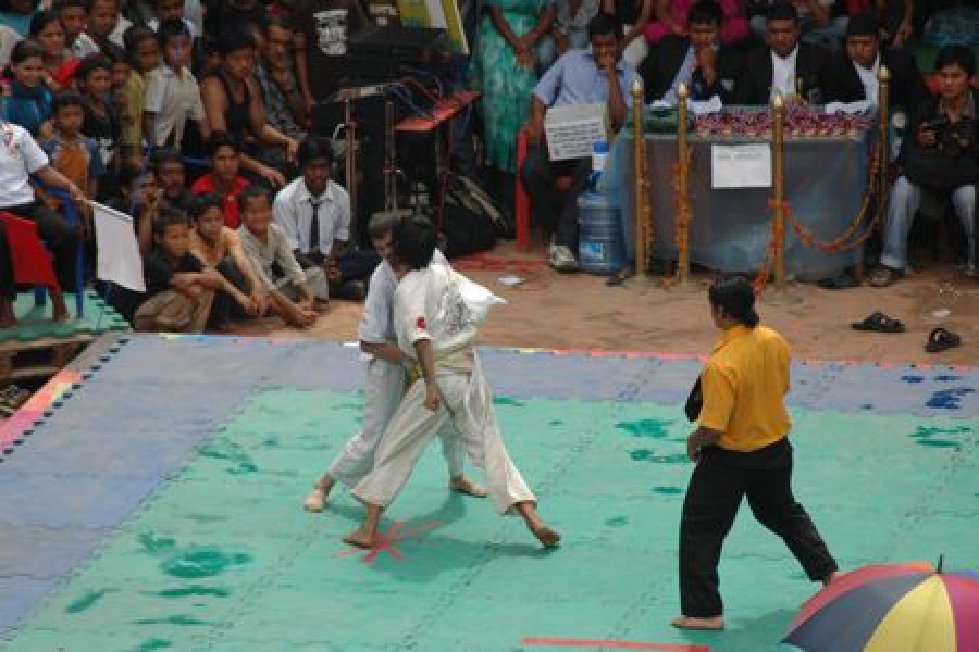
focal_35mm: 450
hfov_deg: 4.6
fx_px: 12237
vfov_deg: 3.1
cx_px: 490
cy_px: 326
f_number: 5.6
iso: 400
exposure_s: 1/1000
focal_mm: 300
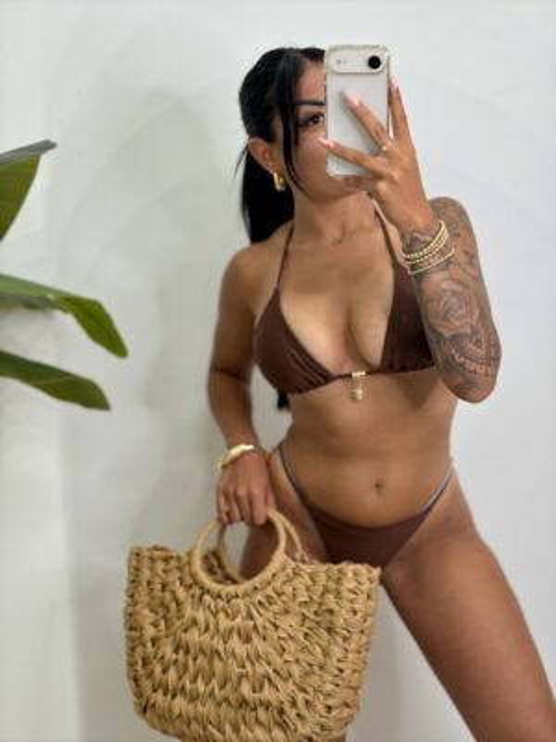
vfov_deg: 36.8
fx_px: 1114
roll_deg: +5.1
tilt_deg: -26.7
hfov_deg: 28.0
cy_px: 371
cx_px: 278
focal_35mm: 52
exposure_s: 1/58
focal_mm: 5.96
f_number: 1.6
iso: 40
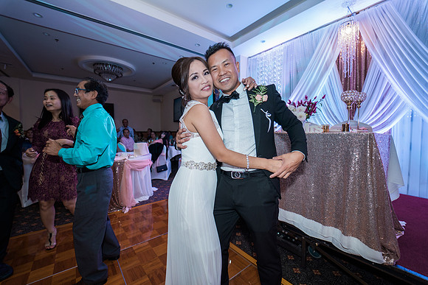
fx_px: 166
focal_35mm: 14
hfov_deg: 104.2
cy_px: 142
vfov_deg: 81.2
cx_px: 214
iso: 800
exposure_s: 1/160
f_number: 2.8
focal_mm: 14
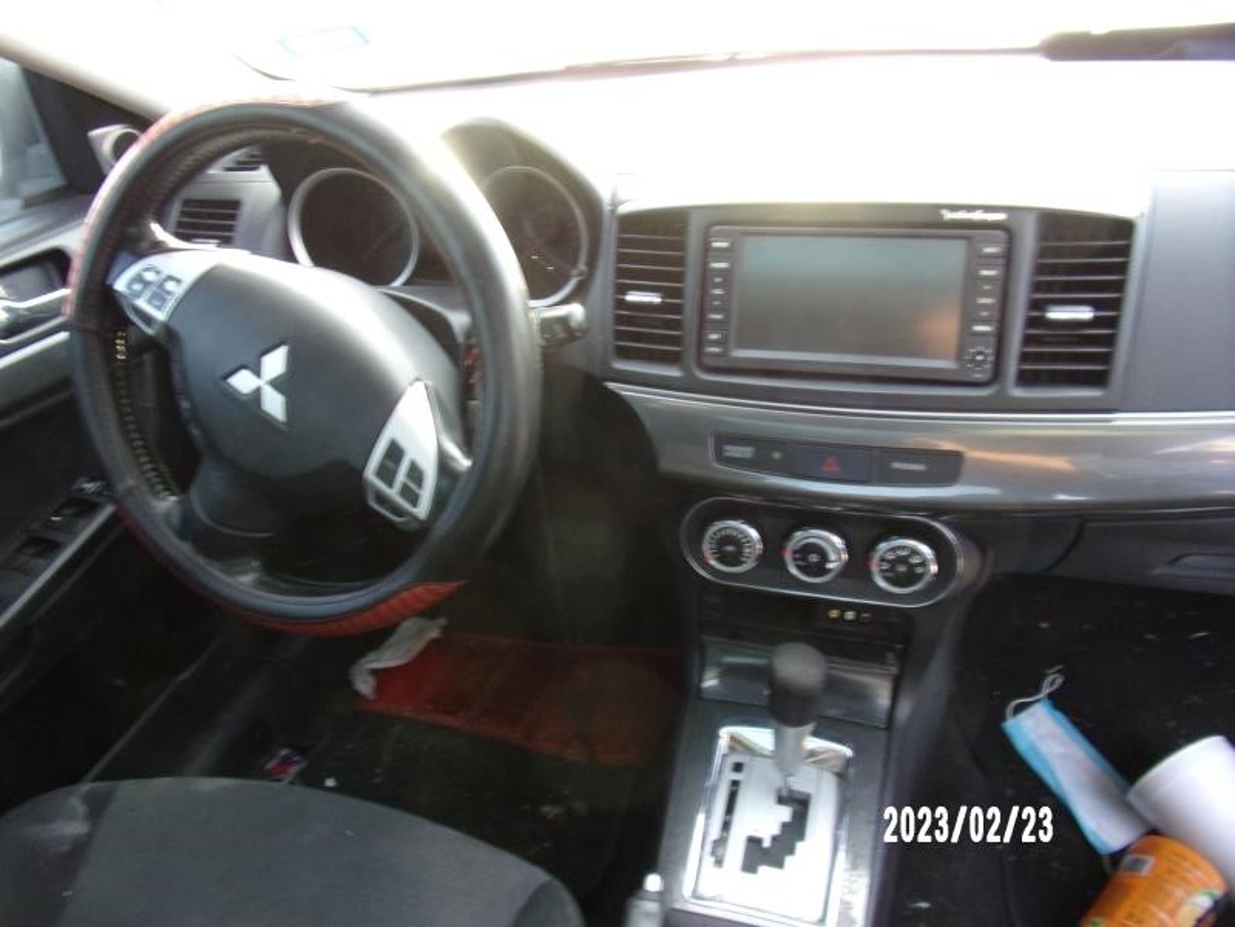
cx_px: 618
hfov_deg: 71.6
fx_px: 856
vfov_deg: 56.8
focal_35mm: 24
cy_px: 464
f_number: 3.3
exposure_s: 1/34
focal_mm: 4.3
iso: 200
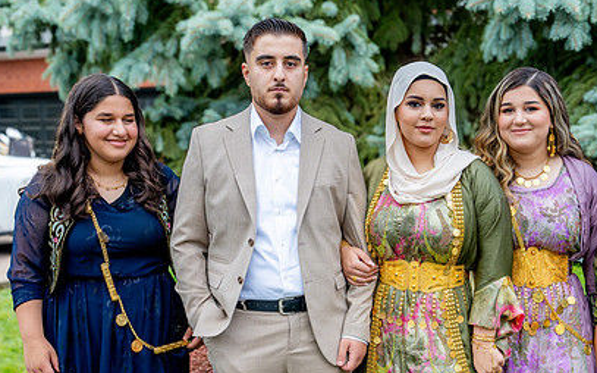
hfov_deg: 41.6
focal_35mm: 48
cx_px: 361
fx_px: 781
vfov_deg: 26.6
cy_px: 264
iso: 320
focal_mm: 33
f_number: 7.1
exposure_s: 1/200
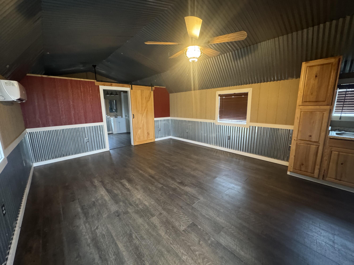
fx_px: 143
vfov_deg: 85.7
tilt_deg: -11.0
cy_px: 132
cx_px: 177
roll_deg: +0.6
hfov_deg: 102.1
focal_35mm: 14
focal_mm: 2.22
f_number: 2.2
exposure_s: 1/40
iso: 1000
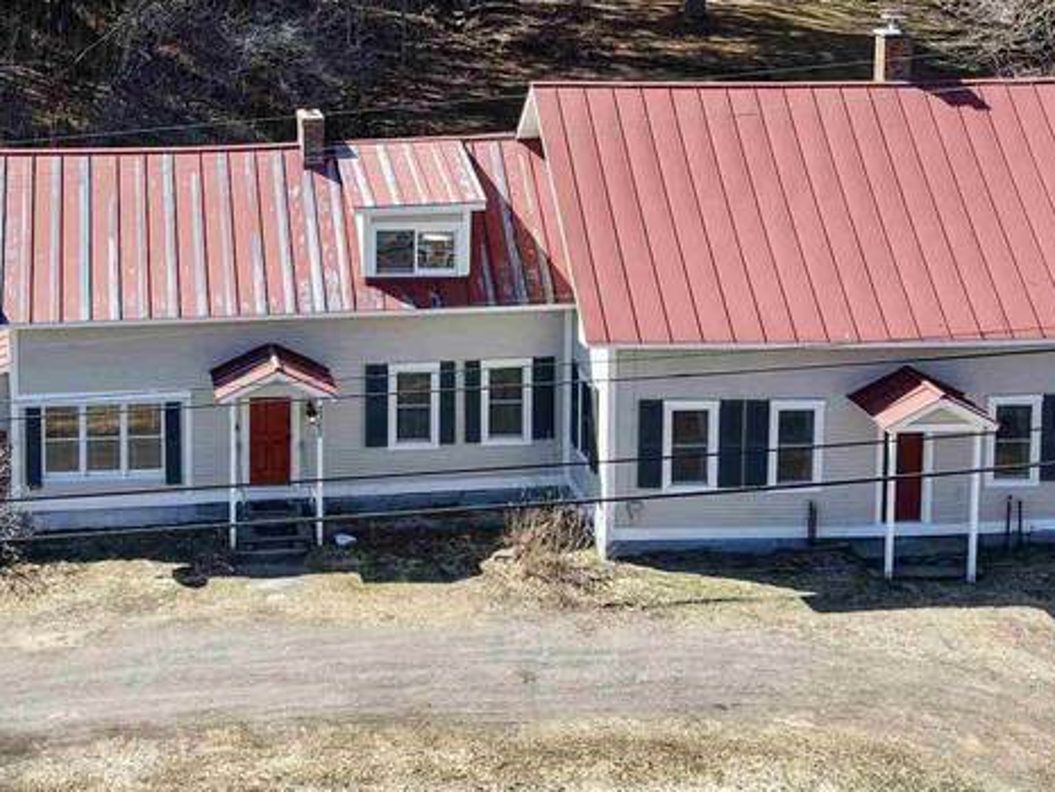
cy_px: 30
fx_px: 2012
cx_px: 250
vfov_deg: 21.6
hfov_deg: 28.9
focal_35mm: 66
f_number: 1.8
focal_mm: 8.67
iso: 160
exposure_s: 1/60
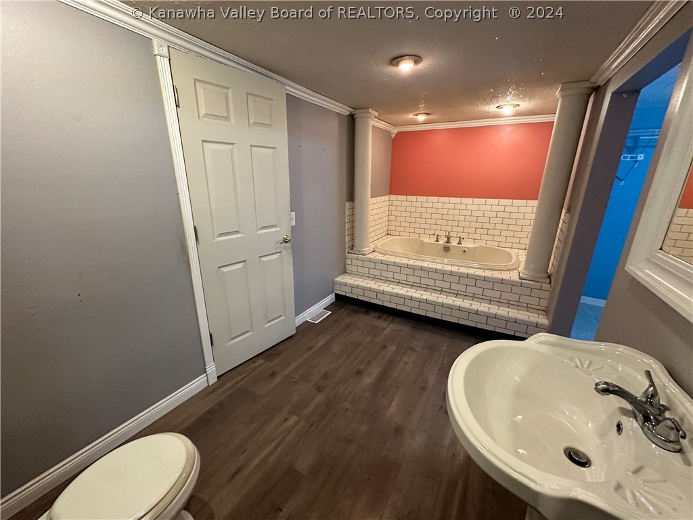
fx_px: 280
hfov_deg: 102.1
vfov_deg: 85.7
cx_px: 346
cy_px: 260
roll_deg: -0.6
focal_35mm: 14
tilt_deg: -18.0
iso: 500
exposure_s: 1/60
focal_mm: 2.22
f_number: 2.2
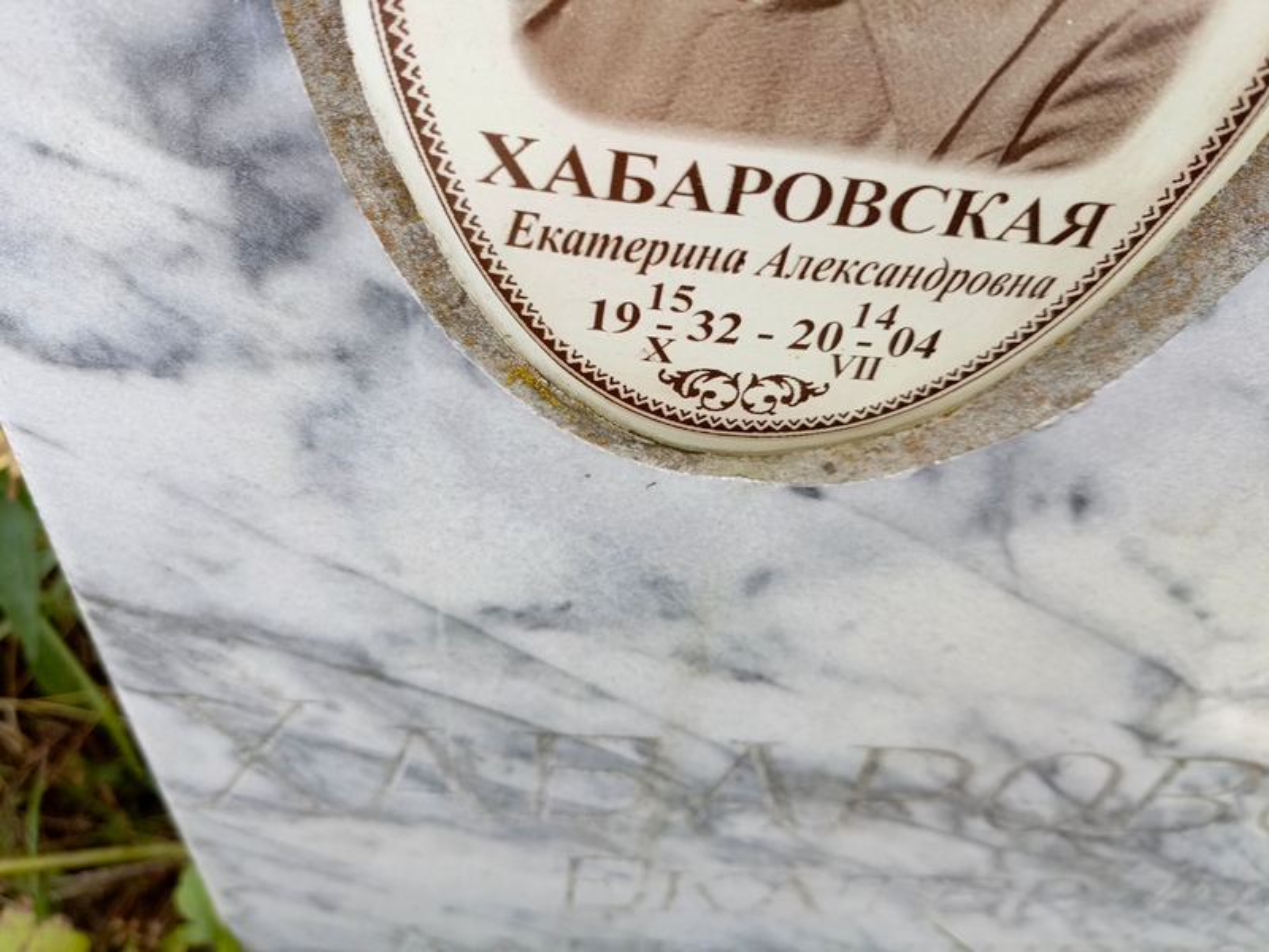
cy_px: 476
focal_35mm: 25
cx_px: 634
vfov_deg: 54.9
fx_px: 916
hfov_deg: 69.4
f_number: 1.69
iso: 112
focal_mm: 4.76
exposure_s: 1/104
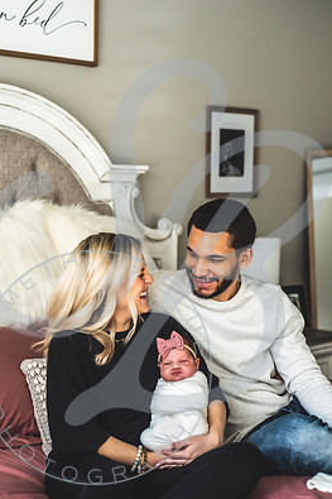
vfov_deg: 35.0
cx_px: 151
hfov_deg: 23.8
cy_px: 272
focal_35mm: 57
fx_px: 789
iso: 100
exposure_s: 1/125
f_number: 2.8
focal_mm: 50
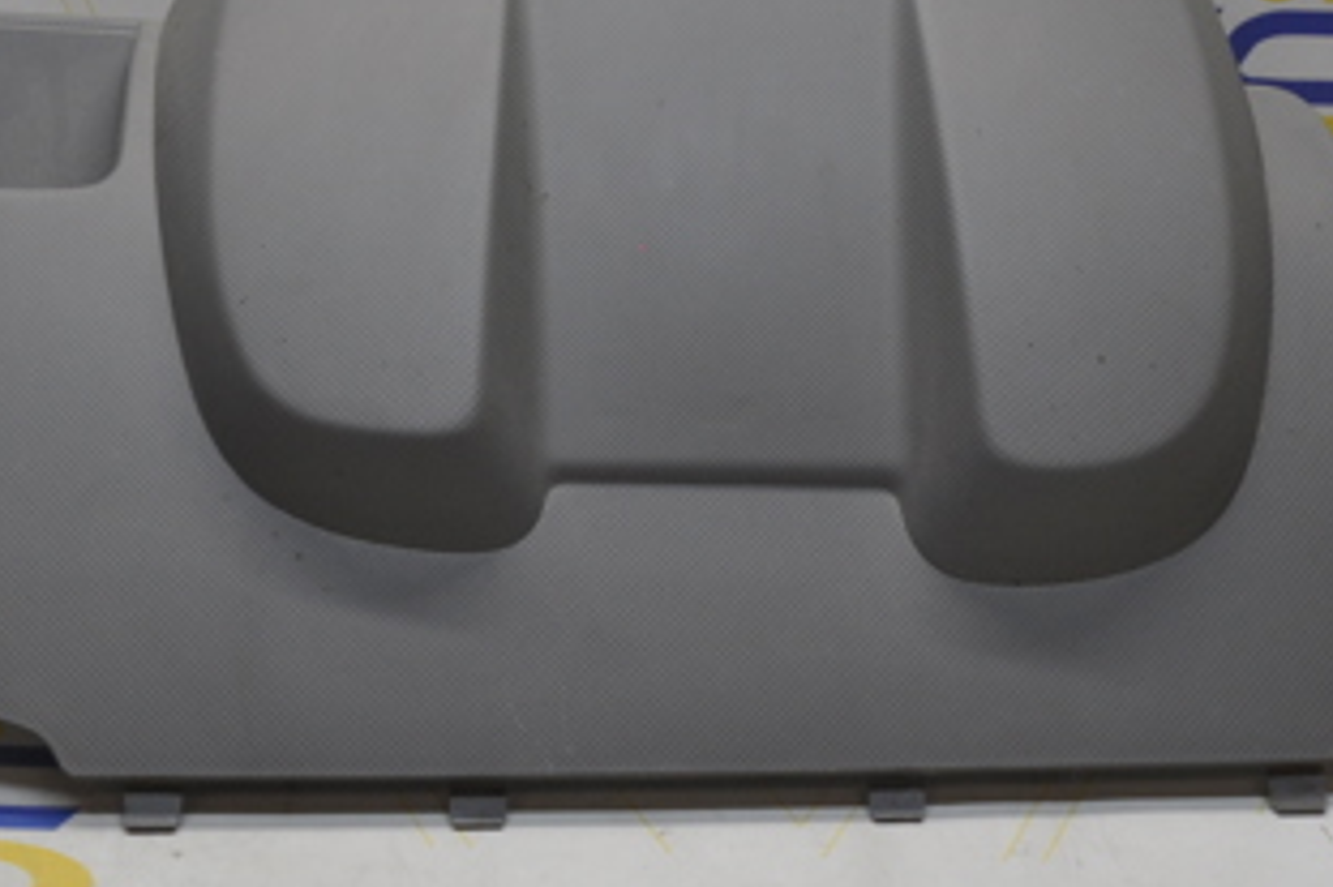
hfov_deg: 27.3
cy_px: 66
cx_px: 493
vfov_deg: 18.1
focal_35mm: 74
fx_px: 2738
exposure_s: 1/125
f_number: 5.6
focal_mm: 24
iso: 640
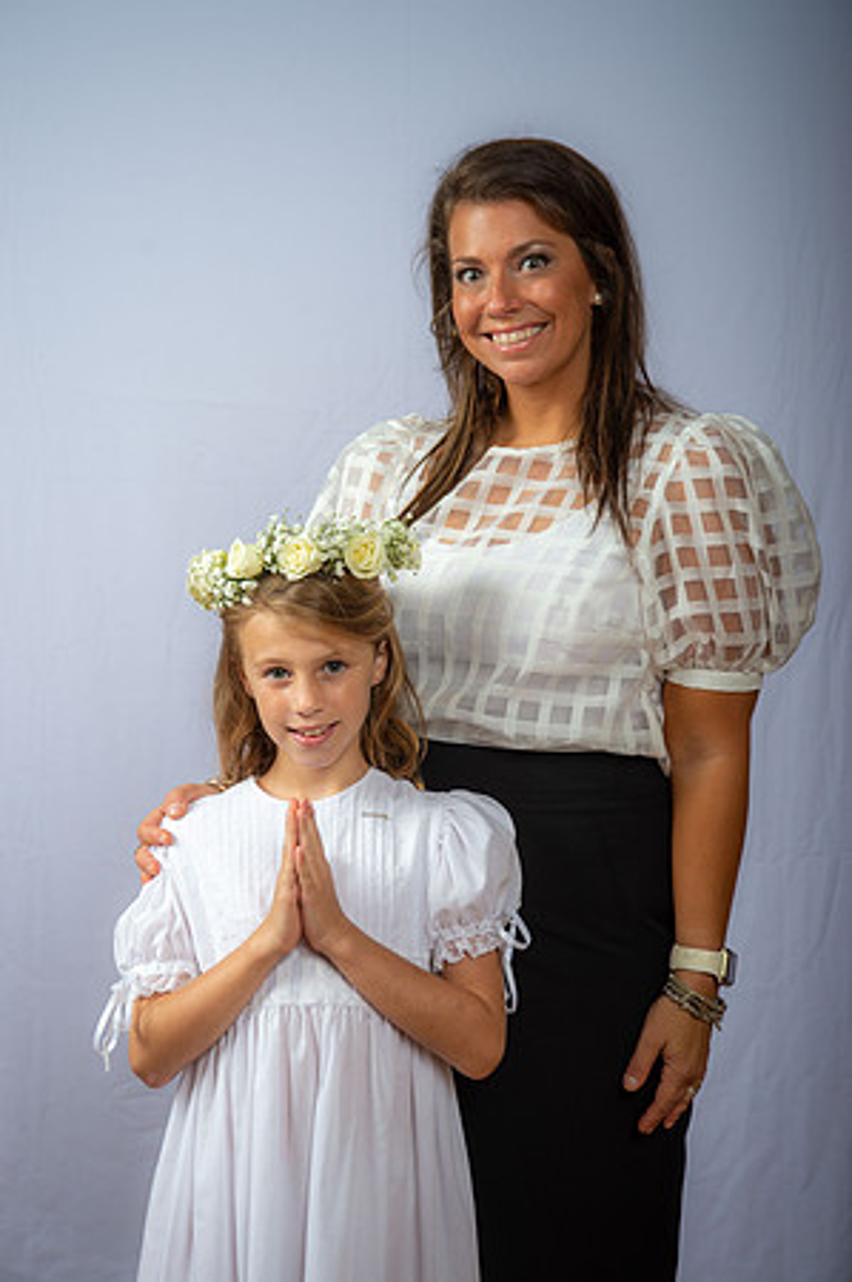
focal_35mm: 65
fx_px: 2313
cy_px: 641
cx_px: 426
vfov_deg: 31.0
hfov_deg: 20.9
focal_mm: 65
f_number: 6.3
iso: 250
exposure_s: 1/200
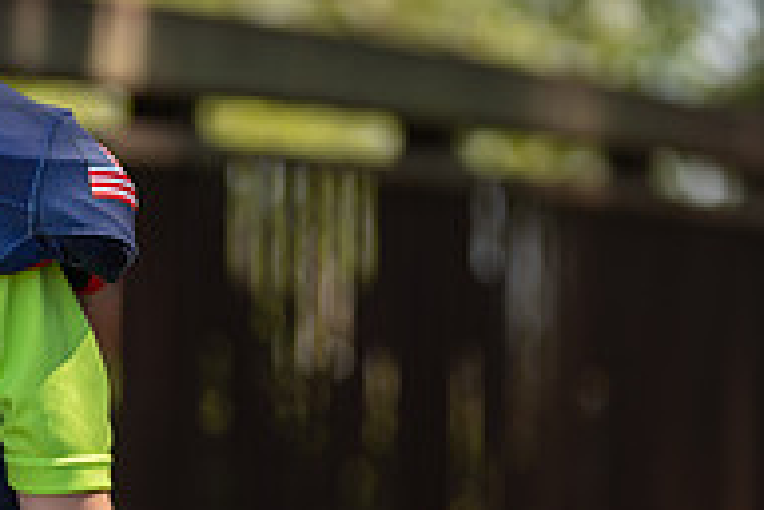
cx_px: -147
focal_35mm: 362
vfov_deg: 3.8
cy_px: 384
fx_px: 7682
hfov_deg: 5.7
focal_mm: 120
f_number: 2.8
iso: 100
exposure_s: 1/400
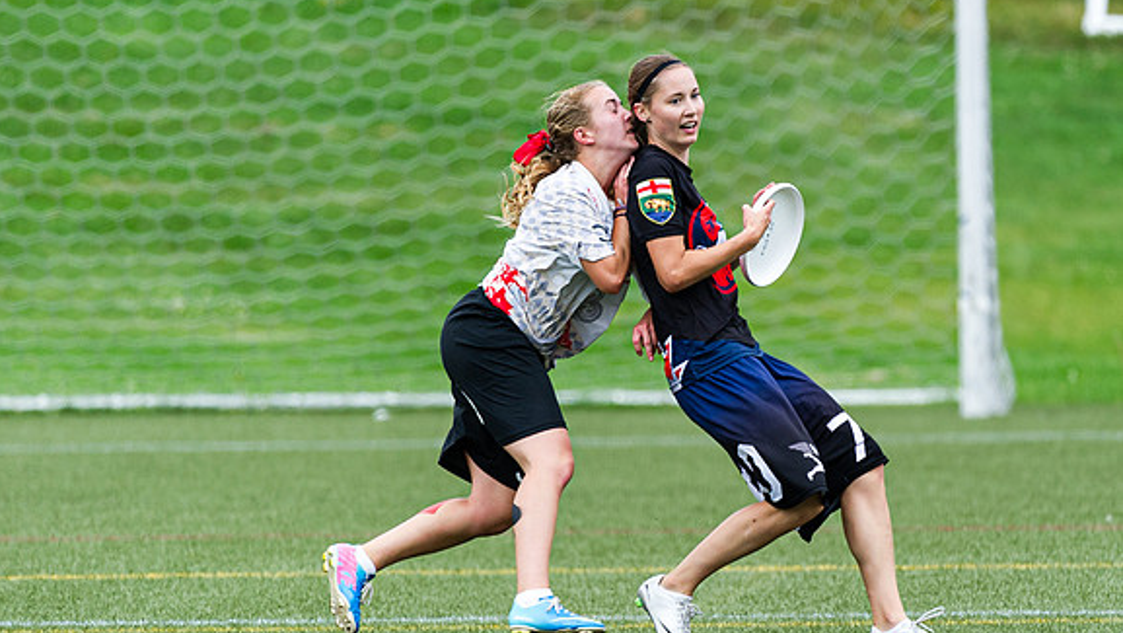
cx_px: 814
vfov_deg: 1.8
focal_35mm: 688
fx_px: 20494
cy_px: 355
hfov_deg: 3.1
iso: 500
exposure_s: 1/1250
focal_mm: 400
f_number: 4
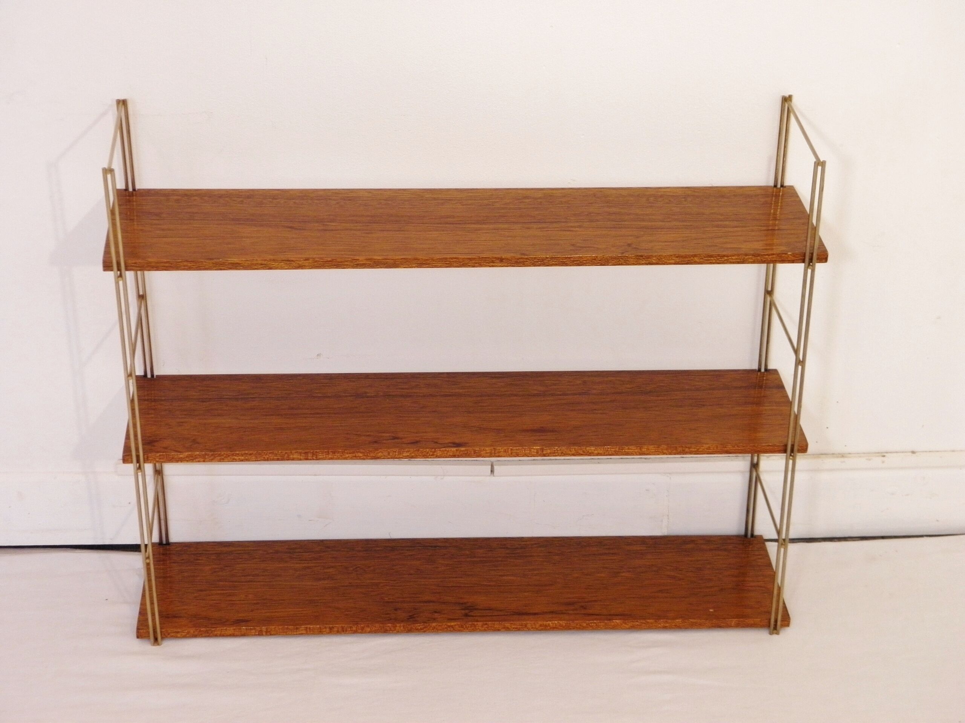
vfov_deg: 21.6
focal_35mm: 68
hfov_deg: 28.6
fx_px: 1896
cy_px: 362
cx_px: 482
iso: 200
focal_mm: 12.2
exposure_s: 1/20
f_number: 4.3
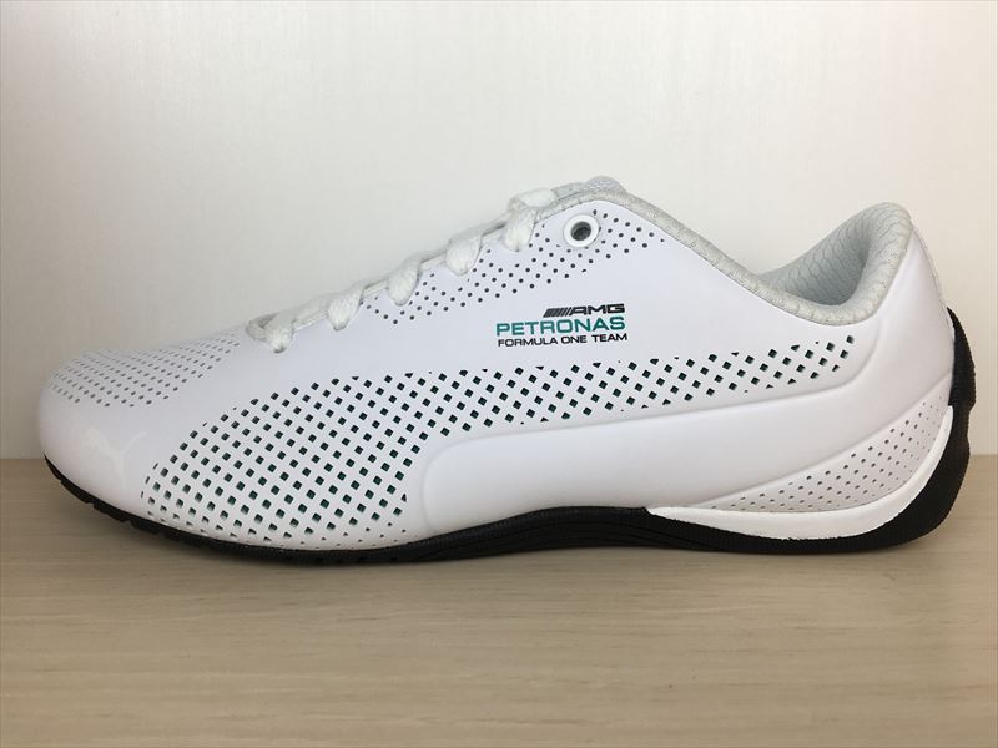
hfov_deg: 61.7
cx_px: 499
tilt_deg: -9.8
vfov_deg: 48.2
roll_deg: +0.4
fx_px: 836
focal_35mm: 29
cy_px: 374
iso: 25
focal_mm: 4.15
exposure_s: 1/130
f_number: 2.2
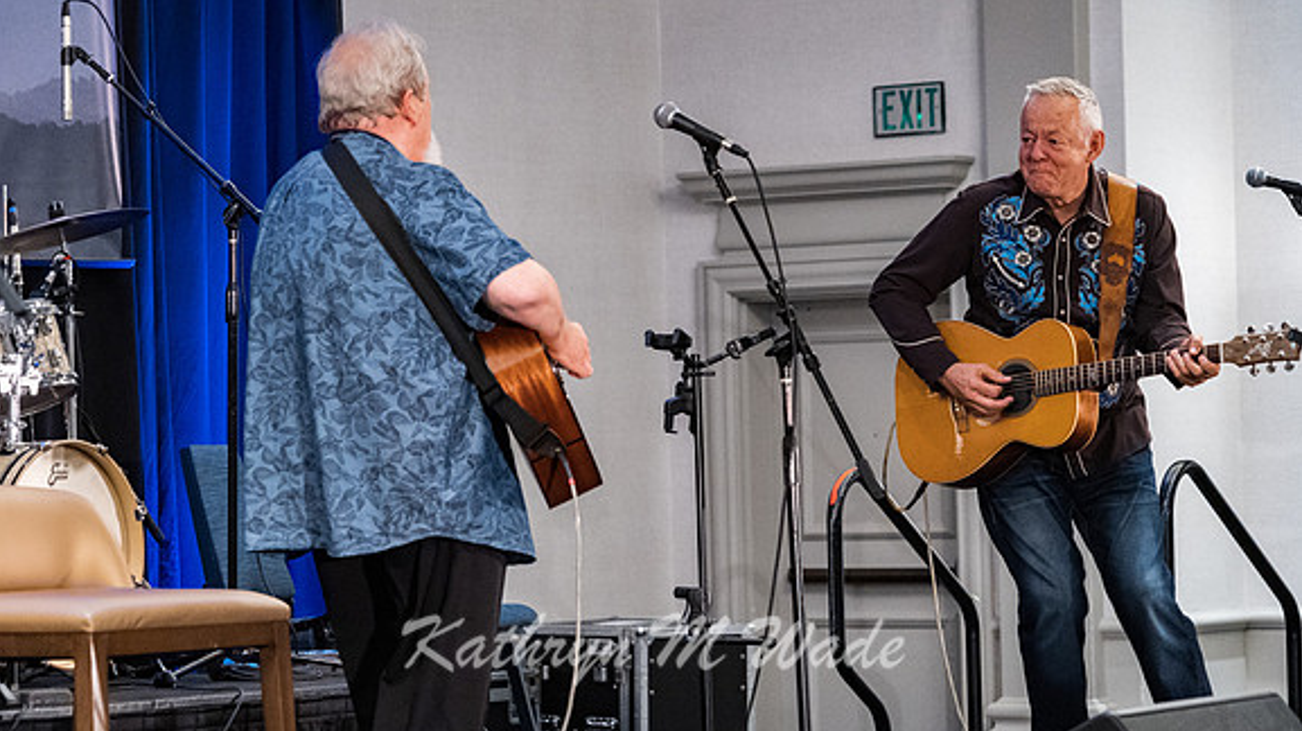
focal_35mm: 137
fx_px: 4728
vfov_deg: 8.8
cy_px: 344
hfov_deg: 15.7
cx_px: 652
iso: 12800
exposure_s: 1/250
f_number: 6.3
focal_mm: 130
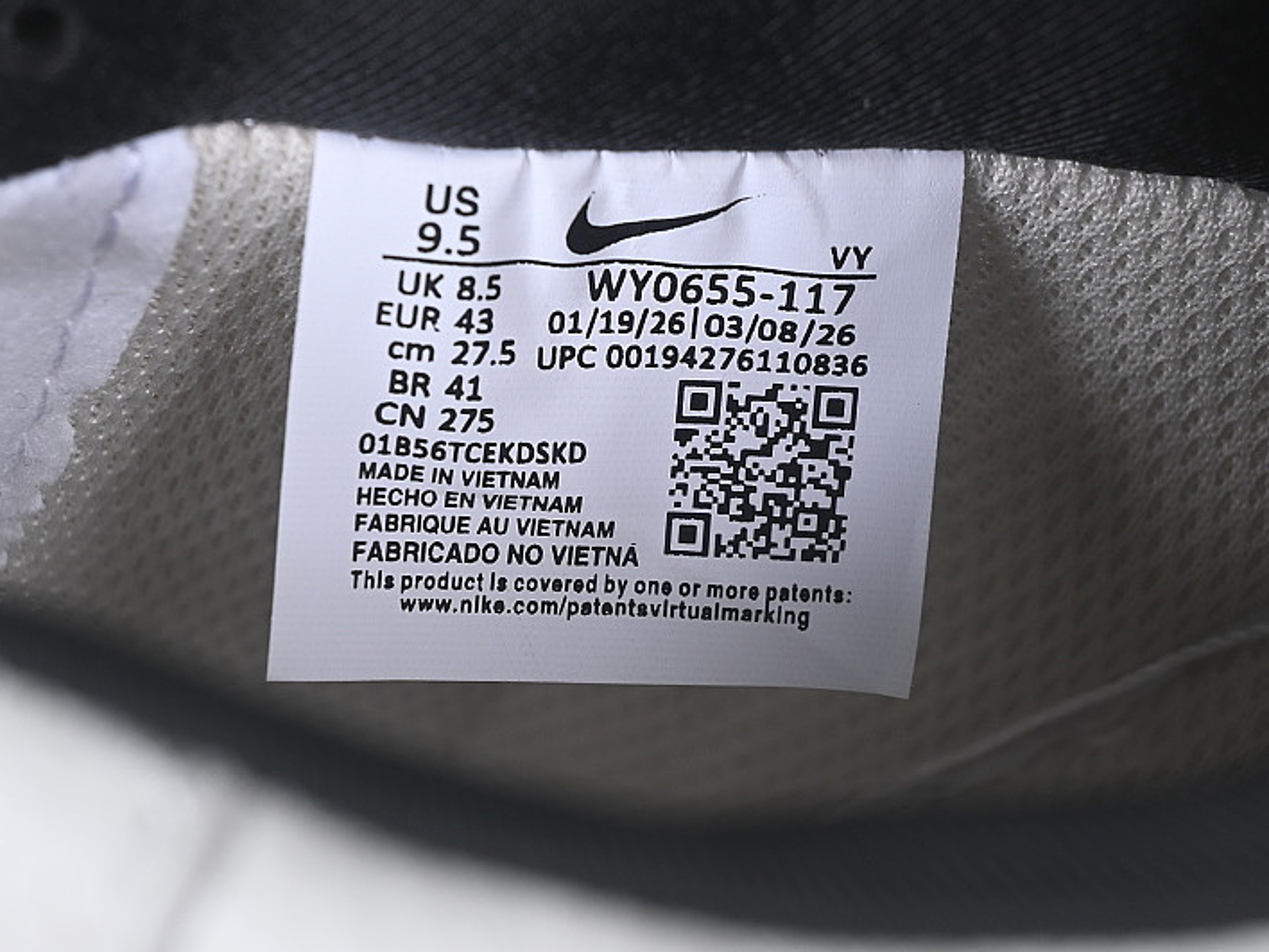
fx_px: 4033
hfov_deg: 17.9
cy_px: 427
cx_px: 670
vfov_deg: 13.5
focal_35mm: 110
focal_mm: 50
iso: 160
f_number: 7.1
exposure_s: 1/80
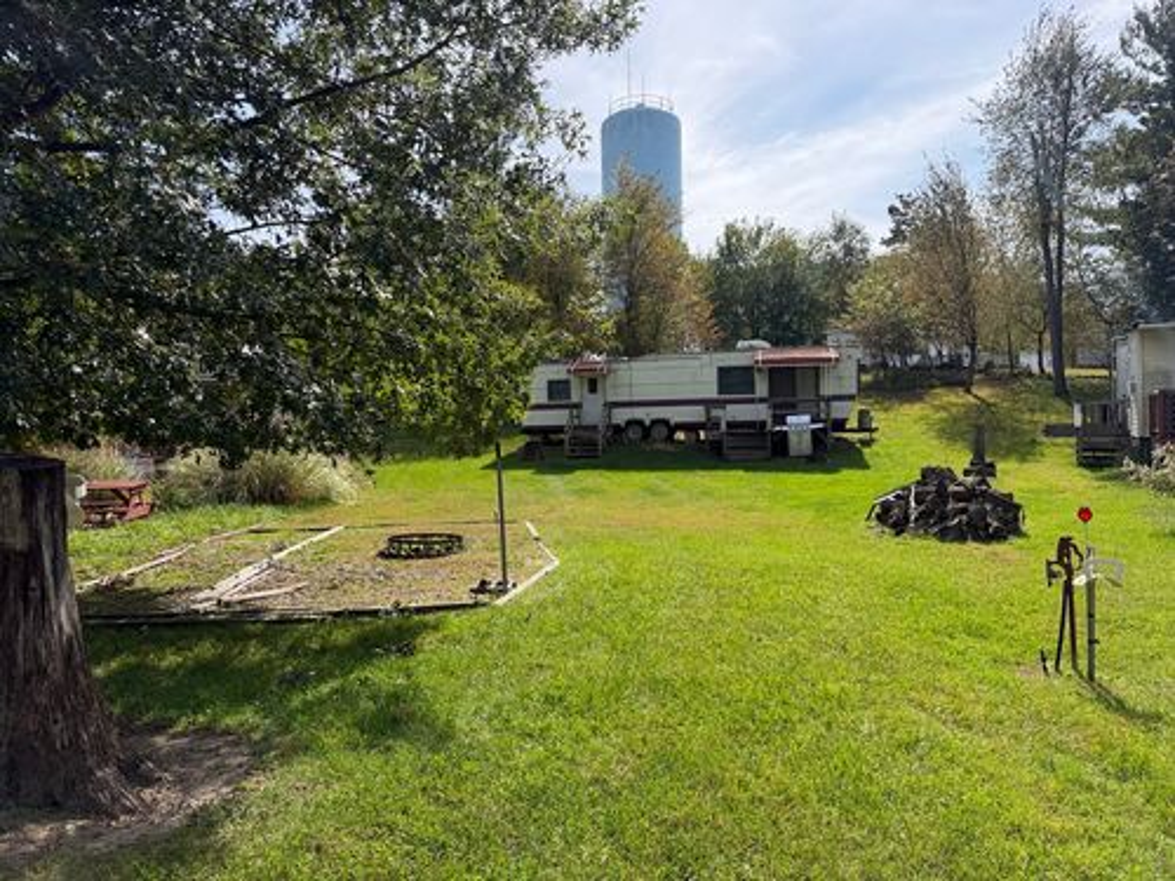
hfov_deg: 71.6
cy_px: 440
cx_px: 588
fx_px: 815
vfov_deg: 56.8
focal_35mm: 24
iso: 125
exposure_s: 1/3759
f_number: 1.78
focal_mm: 6.76
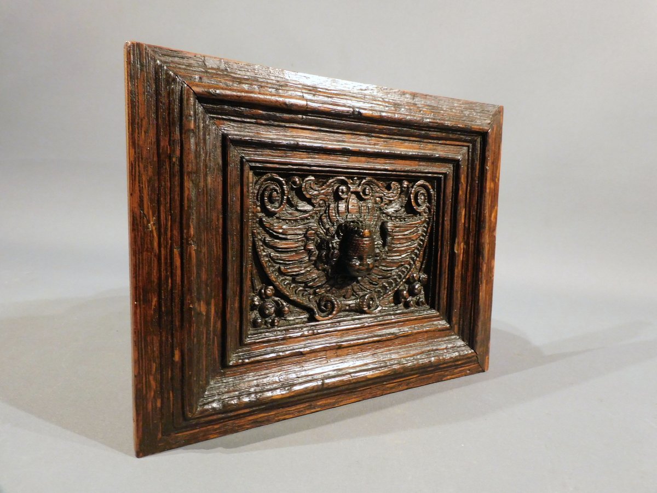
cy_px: 246
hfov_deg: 71.6
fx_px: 456
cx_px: 328
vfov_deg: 56.8
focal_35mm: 24
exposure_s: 1/20
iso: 400
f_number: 3.3
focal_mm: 4.3
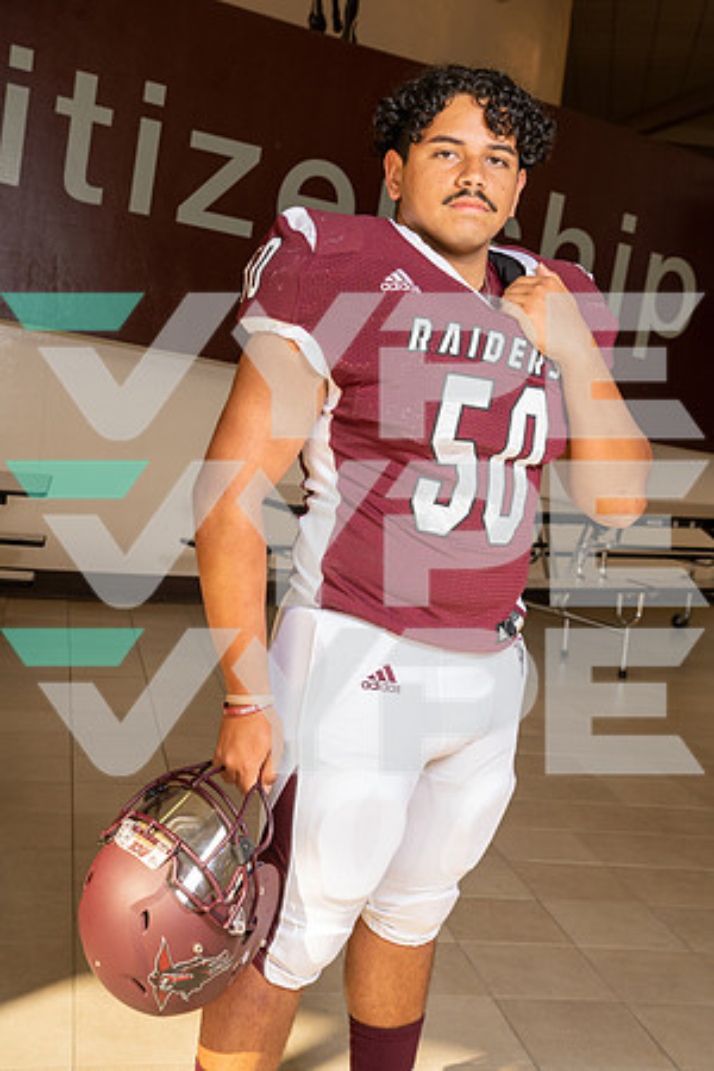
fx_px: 1517
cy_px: 536
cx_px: 357
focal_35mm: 51
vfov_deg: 38.9
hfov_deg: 26.5
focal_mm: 51
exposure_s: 1/250
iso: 800
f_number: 8
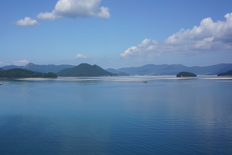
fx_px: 277
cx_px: 92
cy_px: 76
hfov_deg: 45.2
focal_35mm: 43
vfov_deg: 31.2
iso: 100
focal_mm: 35
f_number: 14
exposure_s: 1/125
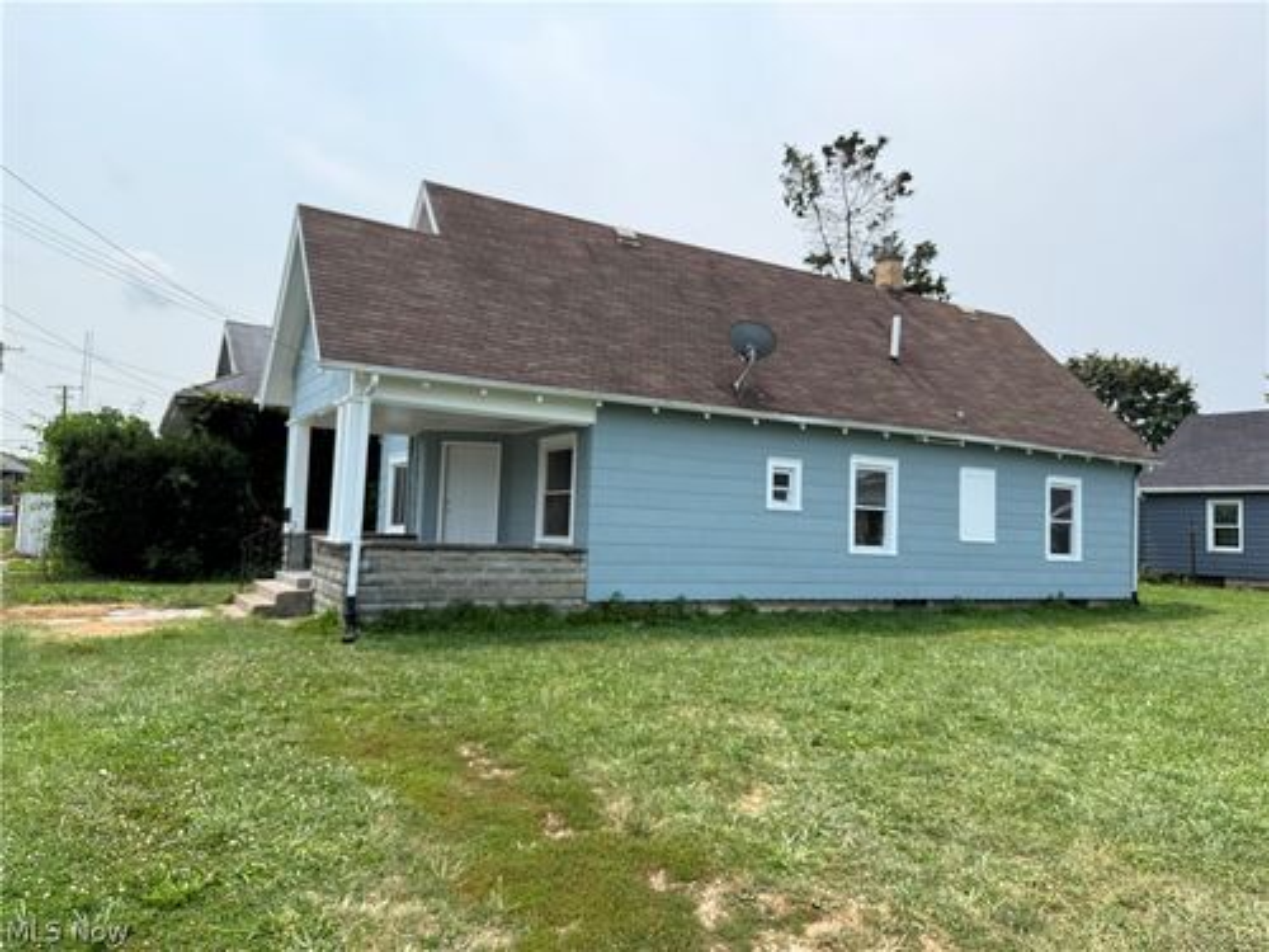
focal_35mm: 24
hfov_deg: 71.6
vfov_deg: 56.8
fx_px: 880
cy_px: 476
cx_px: 634
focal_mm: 6.76
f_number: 1.78
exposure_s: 1/2232
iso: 100
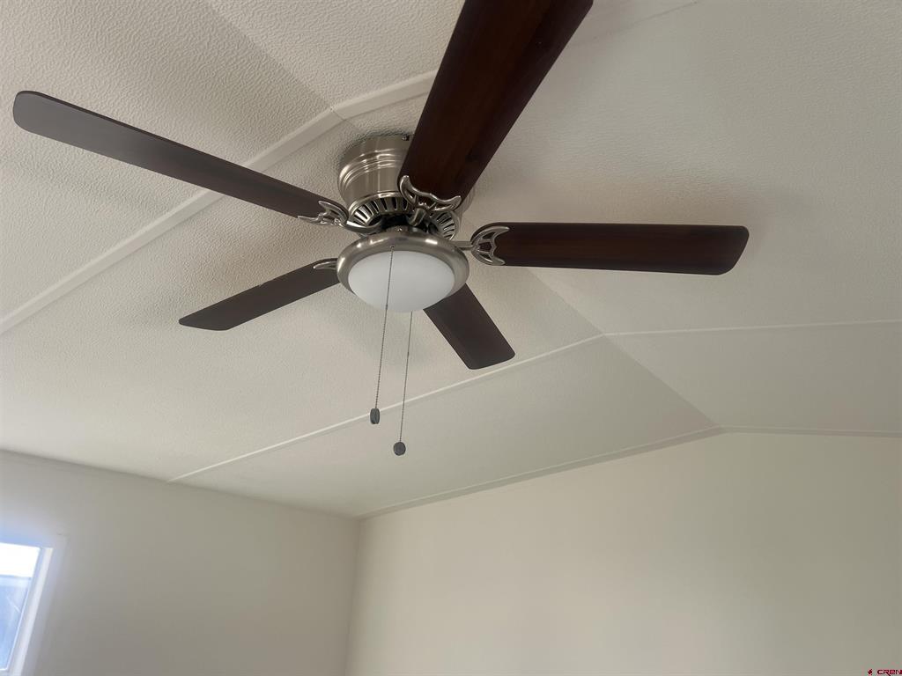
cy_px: 338
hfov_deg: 67.3
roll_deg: -2.9
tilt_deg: +21.5
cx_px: 451
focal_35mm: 26
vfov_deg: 53.1
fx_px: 677
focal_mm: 5.7
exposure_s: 1/121
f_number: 1.5
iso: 40
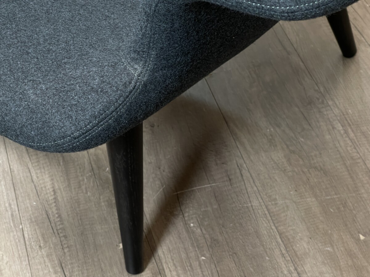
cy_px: 138
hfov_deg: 30.3
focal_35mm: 64
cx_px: 185
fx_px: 684
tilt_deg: -51.4
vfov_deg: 22.9
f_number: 2.2
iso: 200
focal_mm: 7.5
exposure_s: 1/50
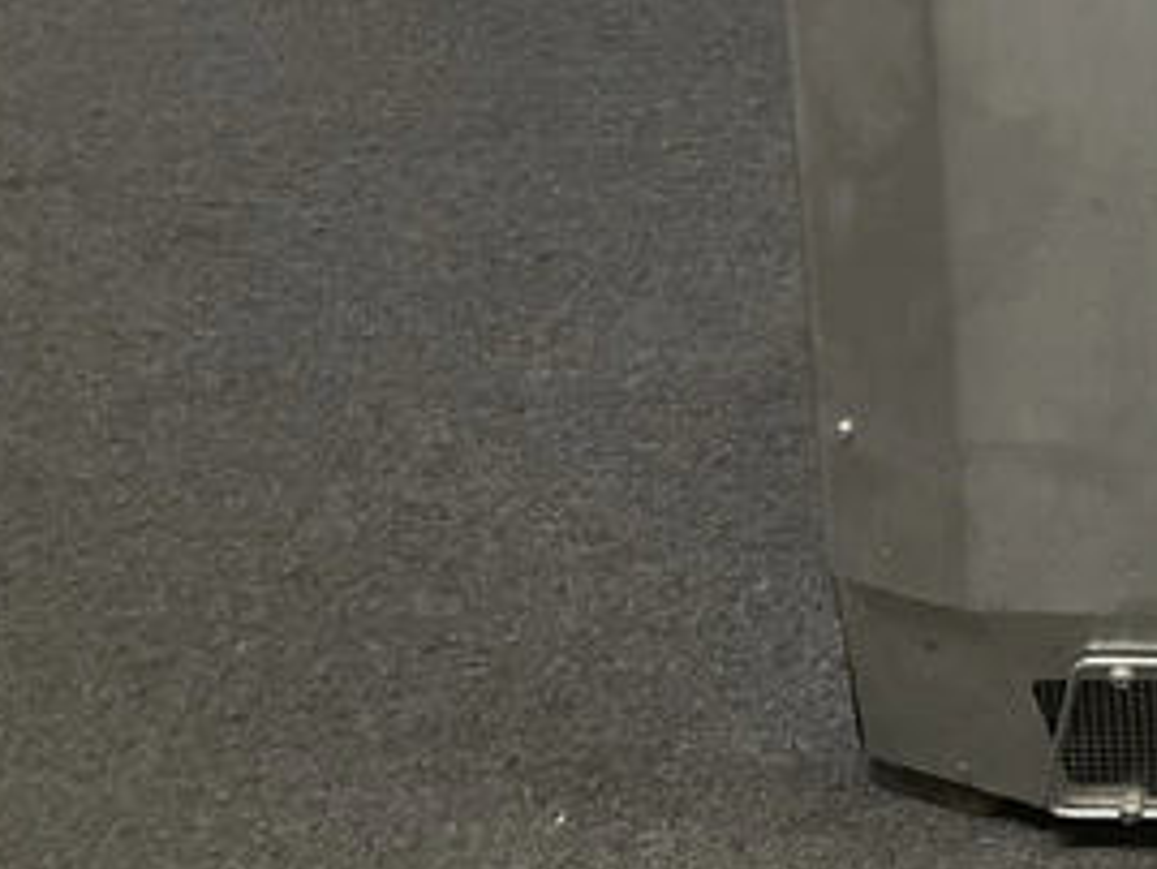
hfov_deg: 22.0
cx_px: 1449
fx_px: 2709
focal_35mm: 81
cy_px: -277
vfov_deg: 17.1
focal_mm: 3
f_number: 1.8
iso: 200
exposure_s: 1/40
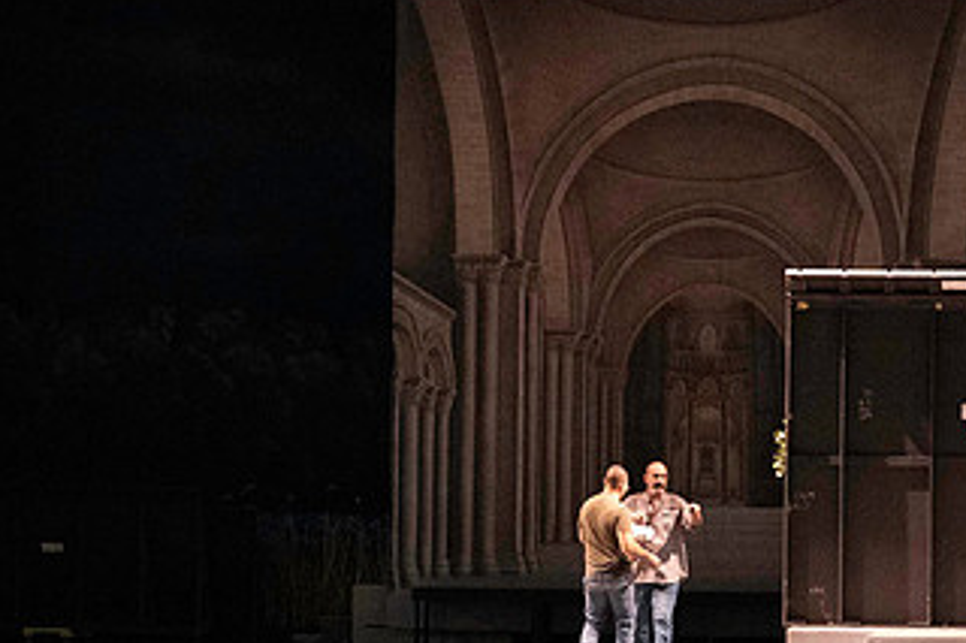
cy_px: 110
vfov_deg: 10.7
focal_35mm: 127
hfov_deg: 16.1
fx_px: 3406
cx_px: 721
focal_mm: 70
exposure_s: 1/320
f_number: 2.8
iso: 25600
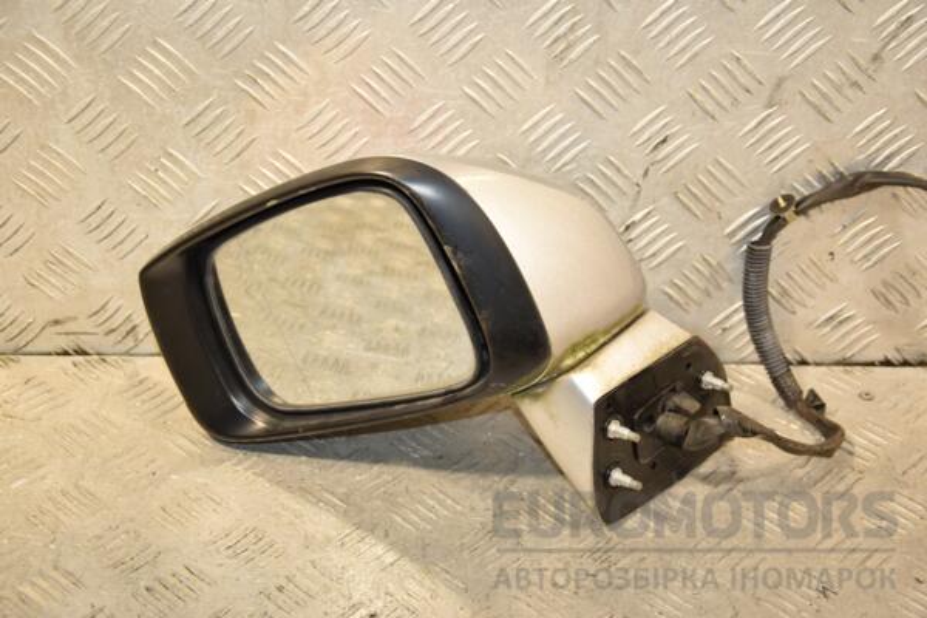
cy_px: 309
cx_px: 464
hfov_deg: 29.9
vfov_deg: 20.2
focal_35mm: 68
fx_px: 1738
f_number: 4.8
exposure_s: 1/160
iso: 800
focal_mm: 45
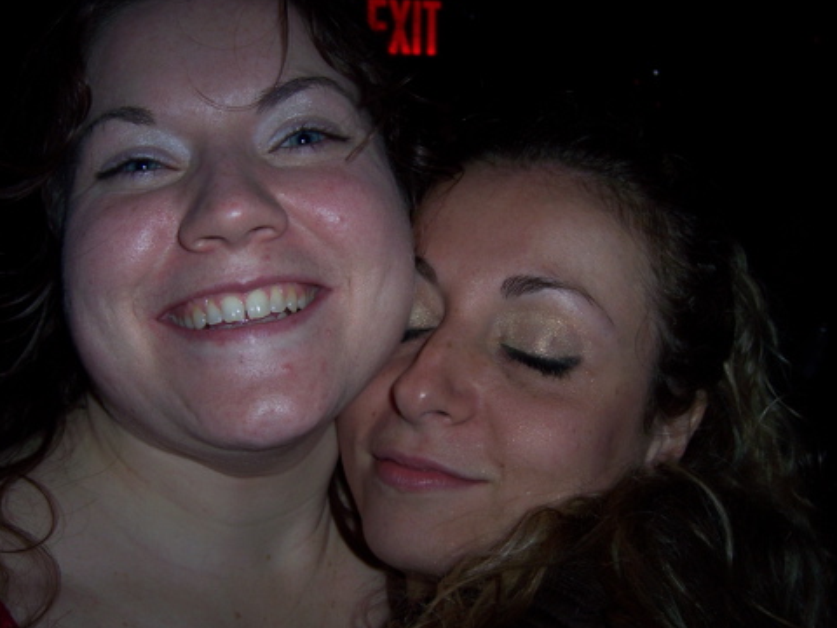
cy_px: 324
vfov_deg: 36.0
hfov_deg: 46.8
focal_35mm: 40
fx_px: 967
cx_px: 400
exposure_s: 1/60
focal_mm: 6.2
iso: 80
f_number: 2.8
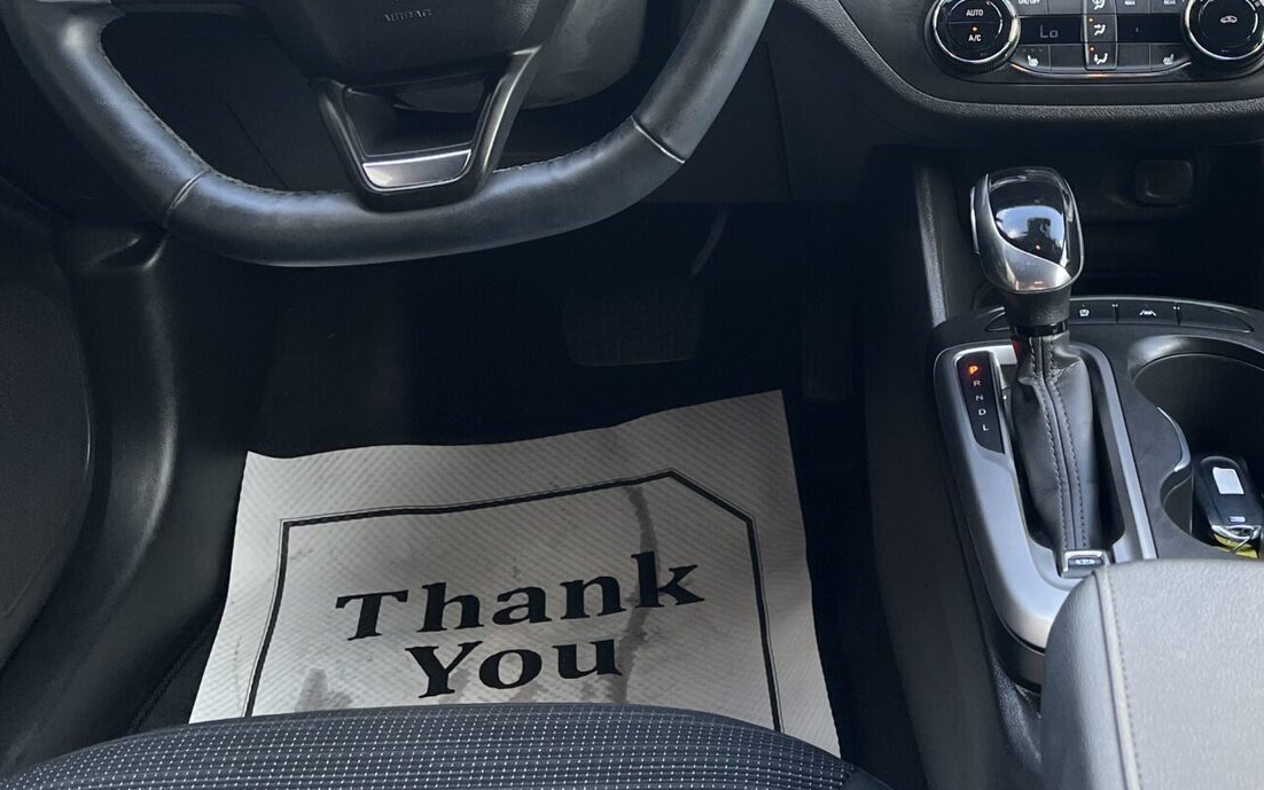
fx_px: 1860
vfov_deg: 23.1
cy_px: 10
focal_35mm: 54
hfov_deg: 37.1
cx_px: 853
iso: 50
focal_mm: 5.1
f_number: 1.6
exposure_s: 1/122
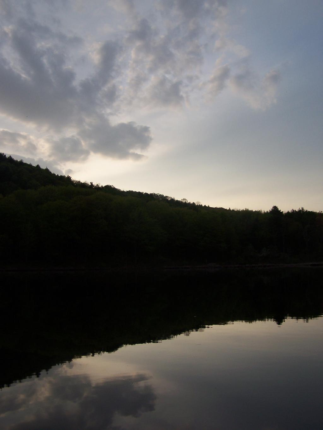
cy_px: 215
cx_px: 162
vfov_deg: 49.0
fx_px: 473
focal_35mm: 38
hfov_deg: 37.7
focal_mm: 6.3
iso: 80
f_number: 2.8
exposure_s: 1/1000
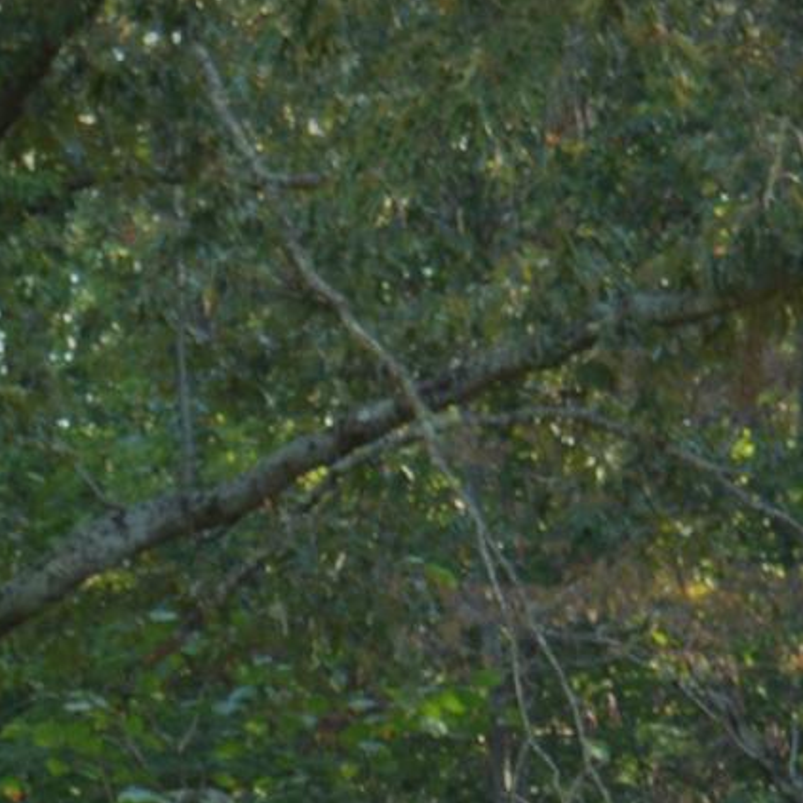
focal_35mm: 290
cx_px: -391
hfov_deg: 6.0
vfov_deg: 5.8
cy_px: 1821
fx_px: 7611
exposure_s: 1/30
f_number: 4.8
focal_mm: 32
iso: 100
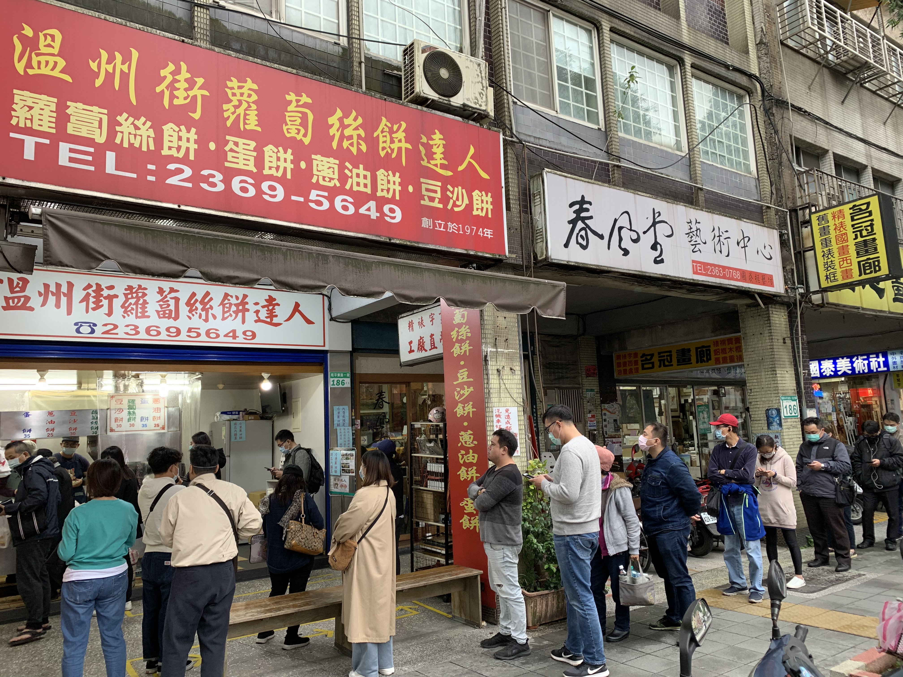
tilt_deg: +8.5
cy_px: 338
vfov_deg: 53.1
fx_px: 678
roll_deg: +3.0
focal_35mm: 26
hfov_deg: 67.3
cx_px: 452
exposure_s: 1/60
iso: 64
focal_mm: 4.25
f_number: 1.8
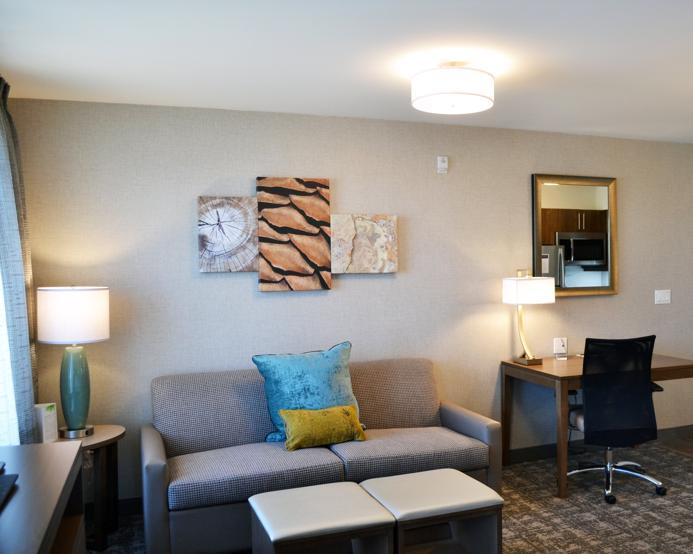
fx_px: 636
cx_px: 407
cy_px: 277
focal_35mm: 31
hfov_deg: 56.8
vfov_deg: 47.1
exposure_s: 1/60
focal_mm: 18
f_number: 4
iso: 400
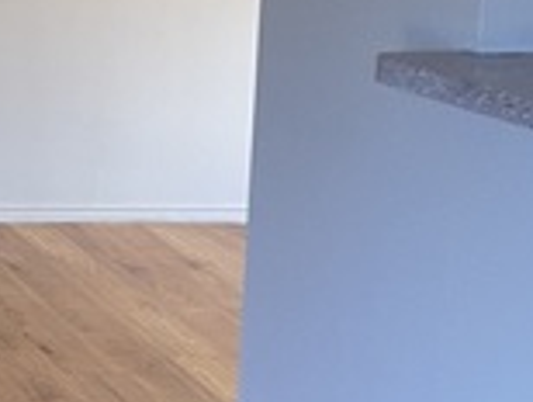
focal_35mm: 108
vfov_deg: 13.6
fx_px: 1666
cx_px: -498
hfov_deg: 15.1
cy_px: 31
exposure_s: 1/60
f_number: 1.6
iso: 125
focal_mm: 4.2
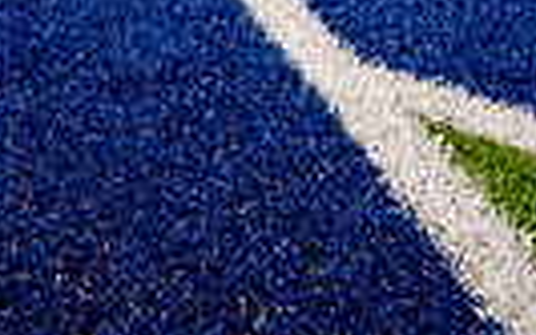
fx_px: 1606
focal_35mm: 110
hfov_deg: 18.6
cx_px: 56
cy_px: -529
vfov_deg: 10.0
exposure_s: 1/250
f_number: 7.1
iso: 100
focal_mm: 32
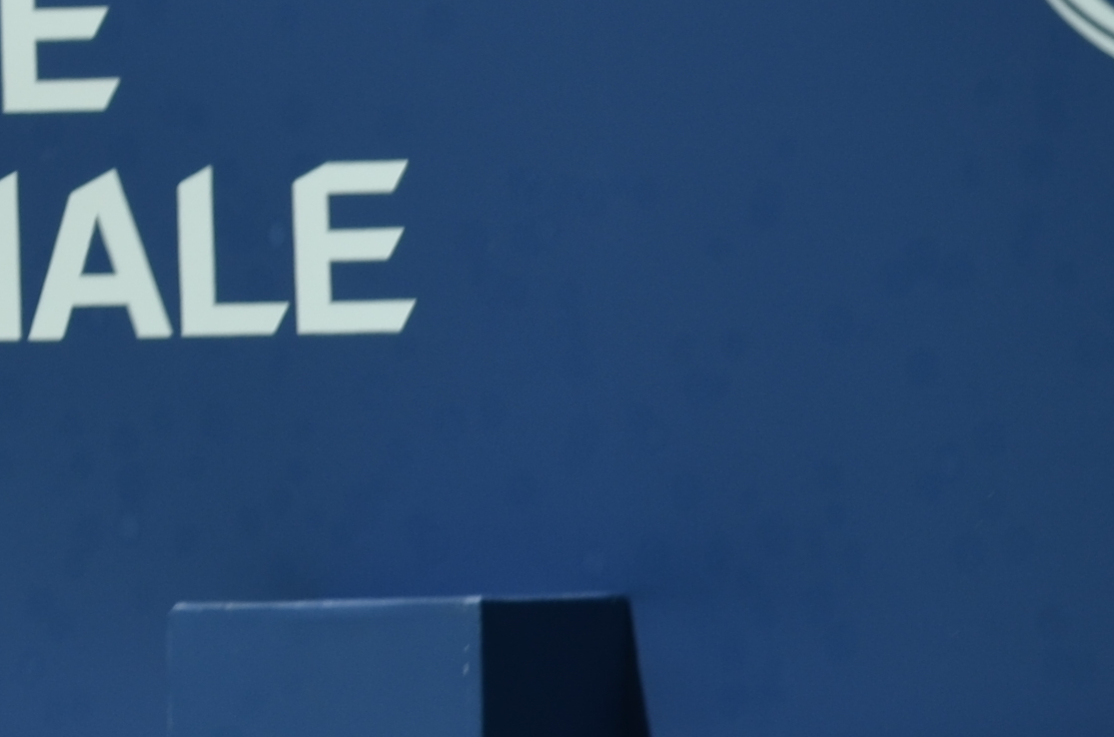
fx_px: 26613
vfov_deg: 1.6
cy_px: 445
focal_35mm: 862
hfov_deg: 2.4
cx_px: -1336
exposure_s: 1/640
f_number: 6.3
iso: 100
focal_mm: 130
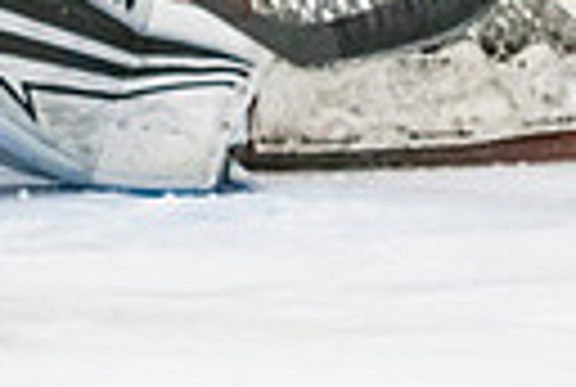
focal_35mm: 830
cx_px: -145
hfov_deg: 2.5
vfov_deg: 1.7
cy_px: -436
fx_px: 13311
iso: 4000
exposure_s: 1/800
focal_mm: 116
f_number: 2.8
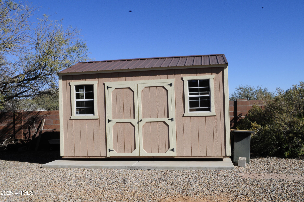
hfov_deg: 53.2
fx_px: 304
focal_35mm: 36
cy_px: 101
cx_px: 152
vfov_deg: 36.8
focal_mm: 24
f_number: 25
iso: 400
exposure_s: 1/100
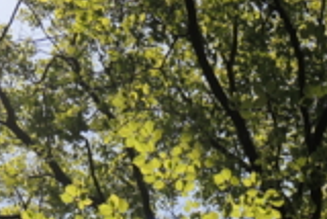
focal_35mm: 218
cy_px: 388
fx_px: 1982
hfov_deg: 9.4
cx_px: 292
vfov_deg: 6.2
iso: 100
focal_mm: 12.5
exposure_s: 1/200
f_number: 2.8
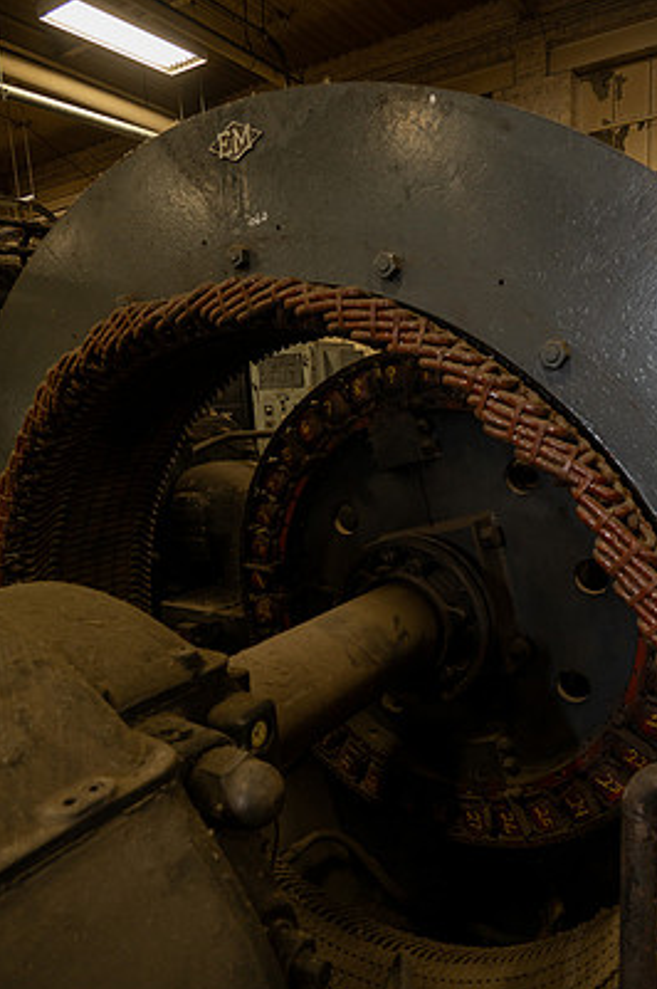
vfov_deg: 67.2
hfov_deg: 47.8
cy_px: 549
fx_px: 740
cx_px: 362
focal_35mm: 27
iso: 800
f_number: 6.3
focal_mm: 24
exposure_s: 1/50
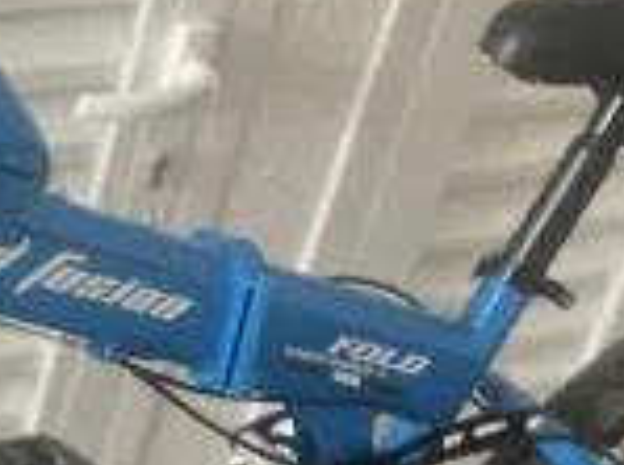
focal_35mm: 112
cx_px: -67
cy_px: 344
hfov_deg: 17.0
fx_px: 2014
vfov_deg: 13.1
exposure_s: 1/60
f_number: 1.5
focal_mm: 5.7
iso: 200
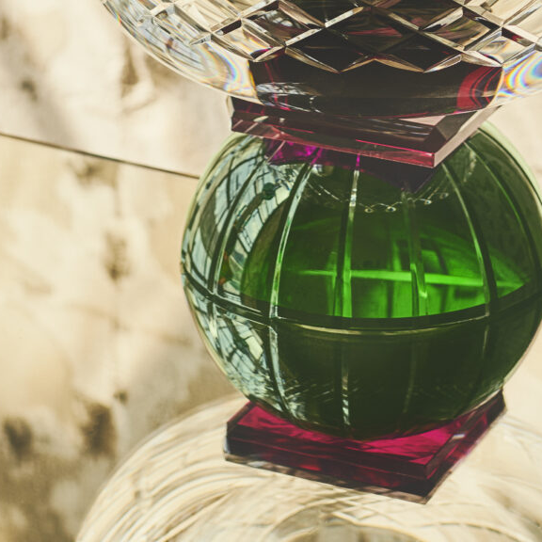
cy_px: -557
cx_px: 323
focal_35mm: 189
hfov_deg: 9.3
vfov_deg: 8.7
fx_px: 3348
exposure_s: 1/160
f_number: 5.6
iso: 100
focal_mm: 50
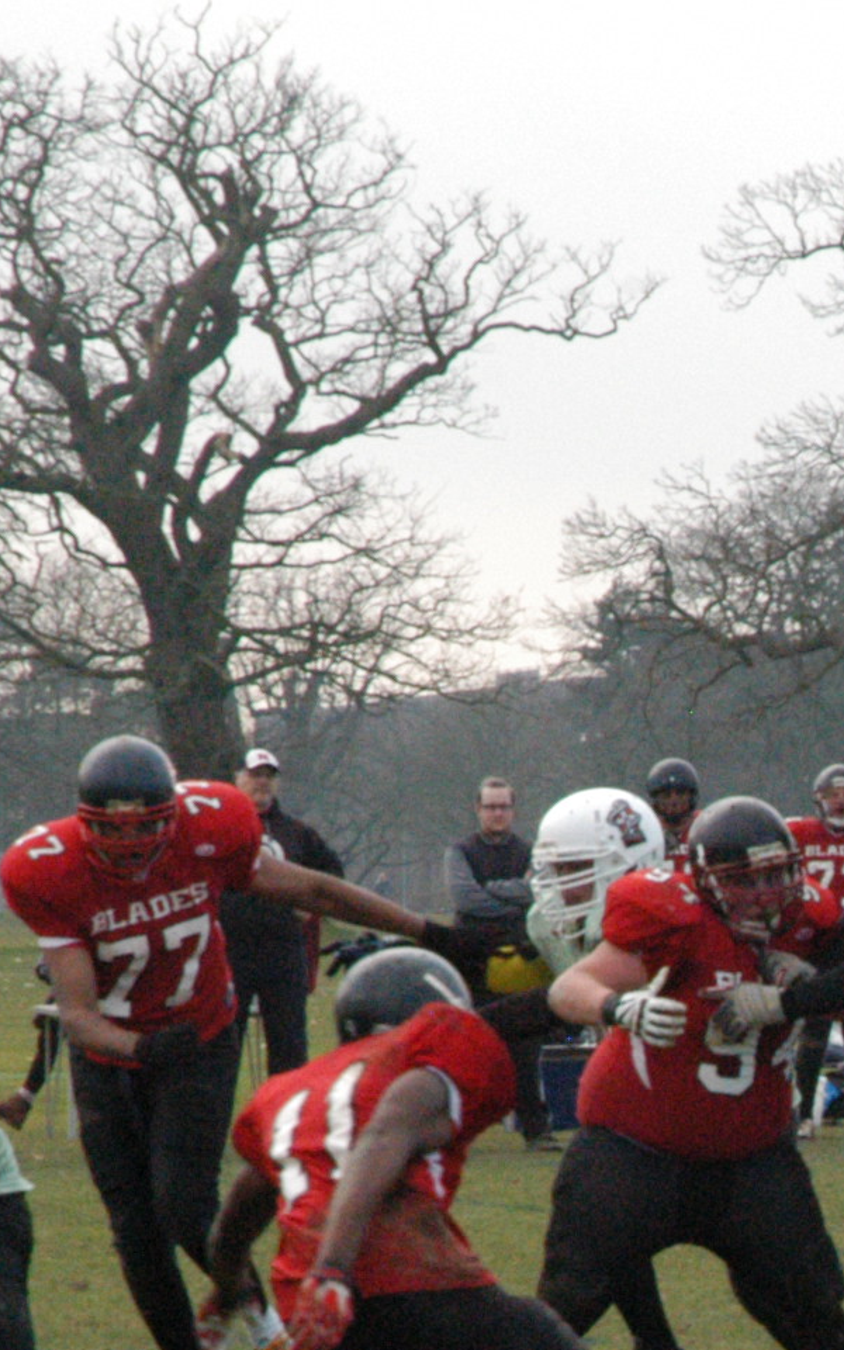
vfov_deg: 6.3
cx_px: 1315
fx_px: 12329
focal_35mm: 335
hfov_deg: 3.9
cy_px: 1292
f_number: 11
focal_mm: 70
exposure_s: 1/500
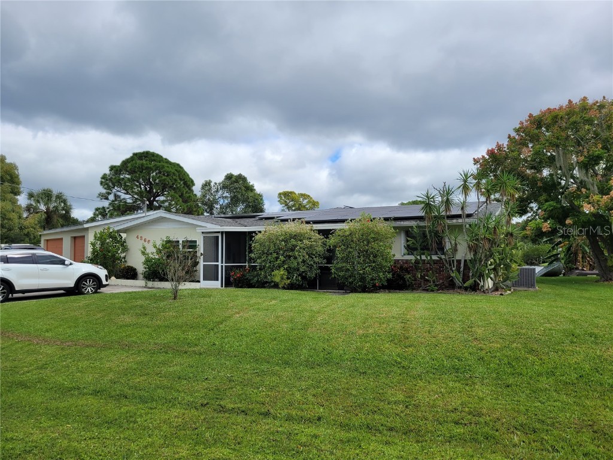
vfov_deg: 53.1
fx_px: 460
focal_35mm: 26
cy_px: 230
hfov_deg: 67.3
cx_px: 306
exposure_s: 1/2082
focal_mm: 5.4
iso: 40
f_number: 1.8
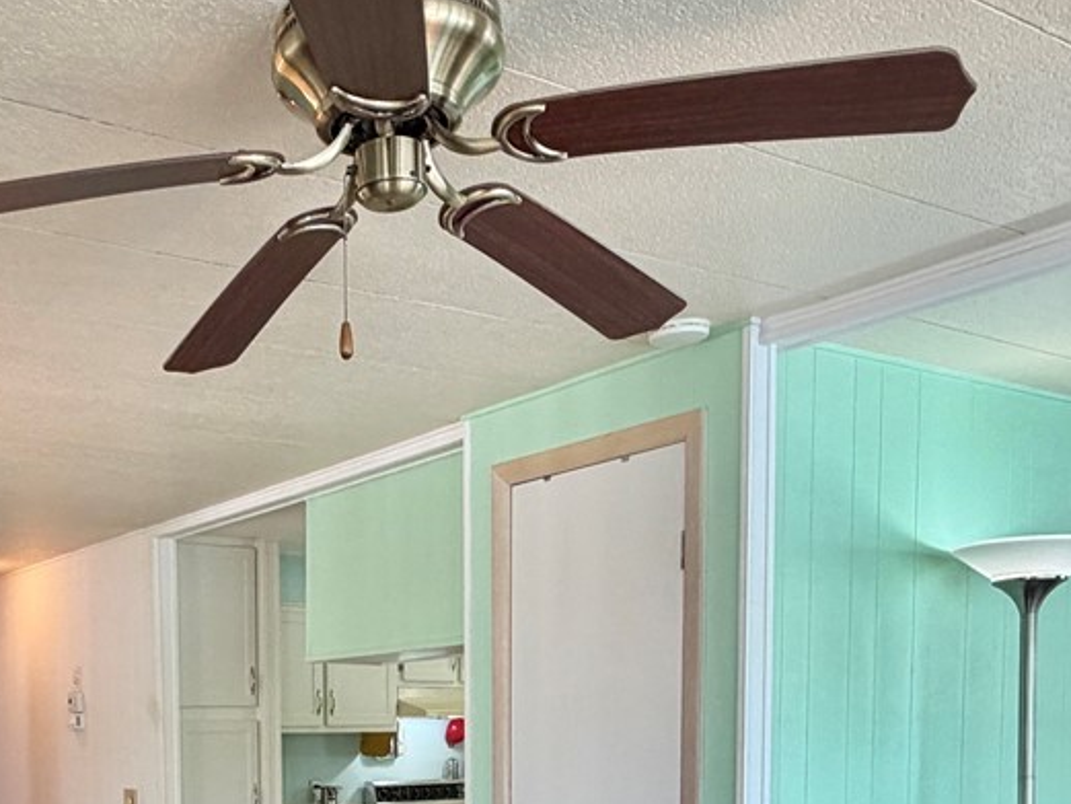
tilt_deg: -4.6
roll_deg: +1.2
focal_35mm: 43
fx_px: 1331
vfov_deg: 30.5
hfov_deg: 42.6
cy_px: 860
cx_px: 282
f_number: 2.2
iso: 200
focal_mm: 2.22
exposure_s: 1/120
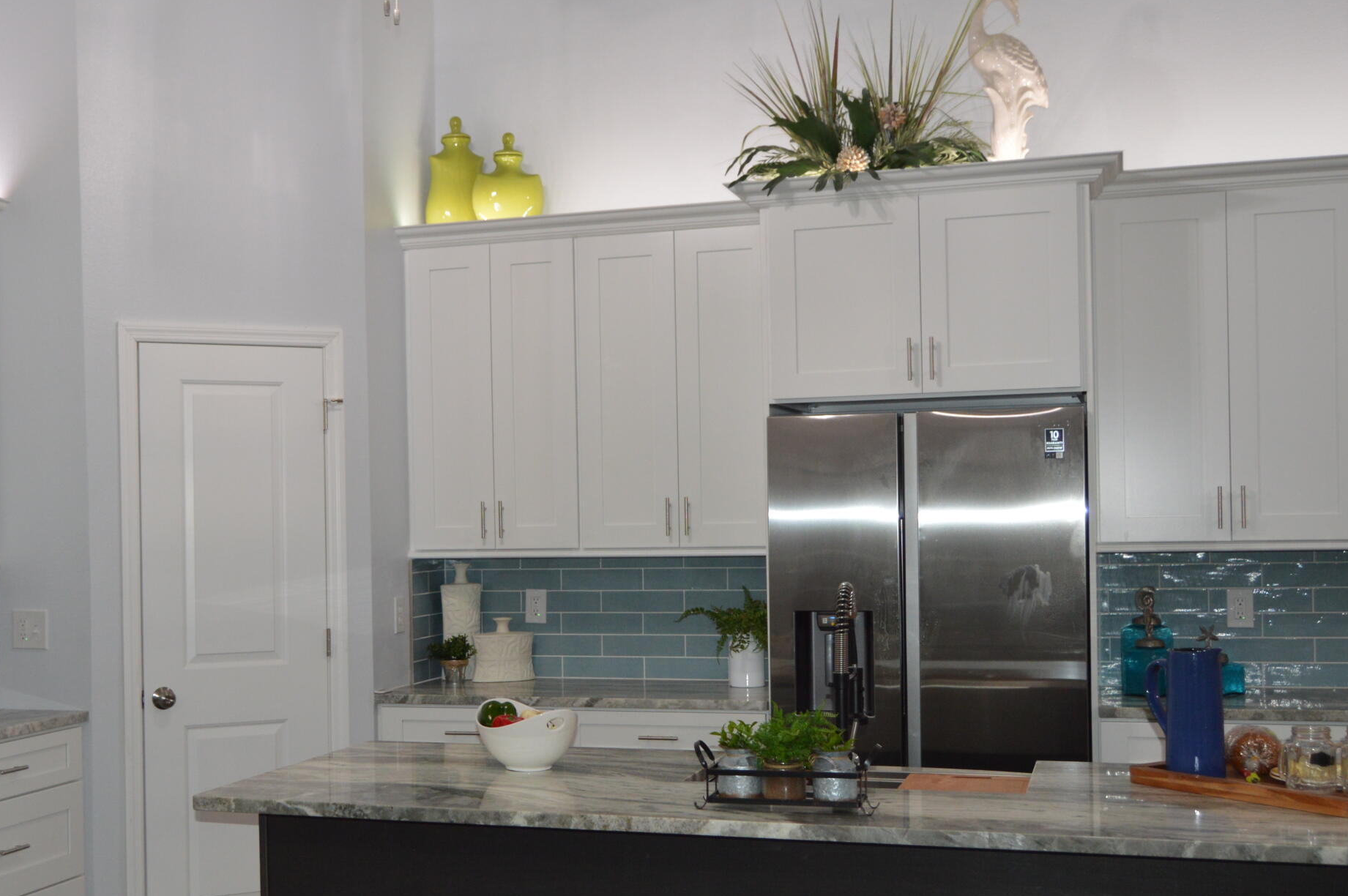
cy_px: 522
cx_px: 496
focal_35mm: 44
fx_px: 1646
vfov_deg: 30.4
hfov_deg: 44.1
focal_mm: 18
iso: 400
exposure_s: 1/60
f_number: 4
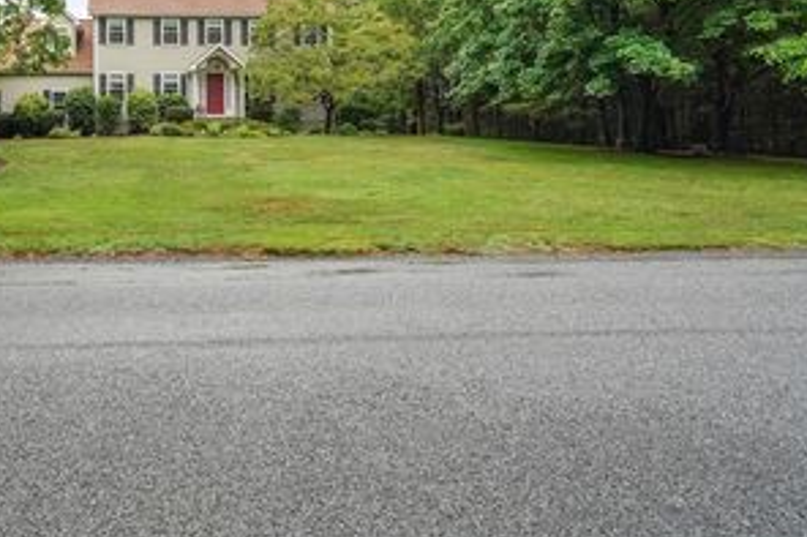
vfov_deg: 46.6
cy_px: 154
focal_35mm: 27
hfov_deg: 61.9
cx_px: 164
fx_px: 605
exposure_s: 1/40
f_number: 8
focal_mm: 16
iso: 100
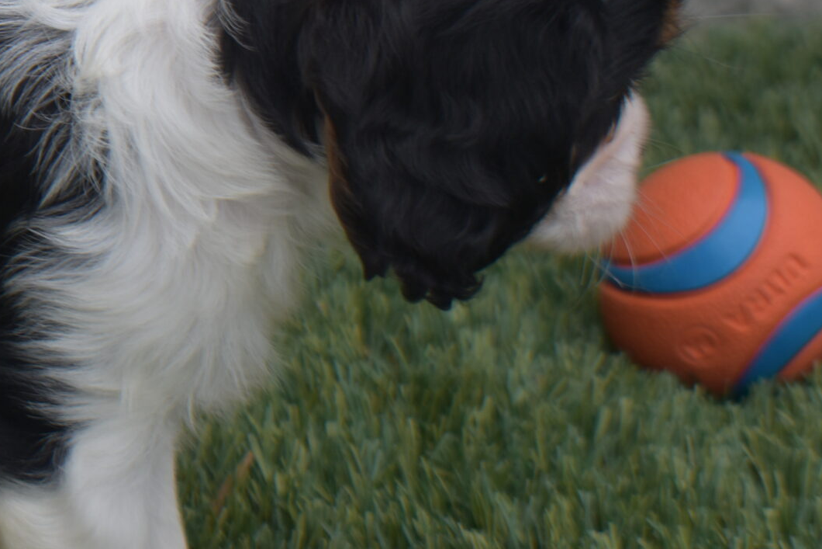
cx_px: -11
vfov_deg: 6.9
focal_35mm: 199
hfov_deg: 10.2
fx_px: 4549
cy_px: 112
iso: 200
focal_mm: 55
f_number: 5.6
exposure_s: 1/400
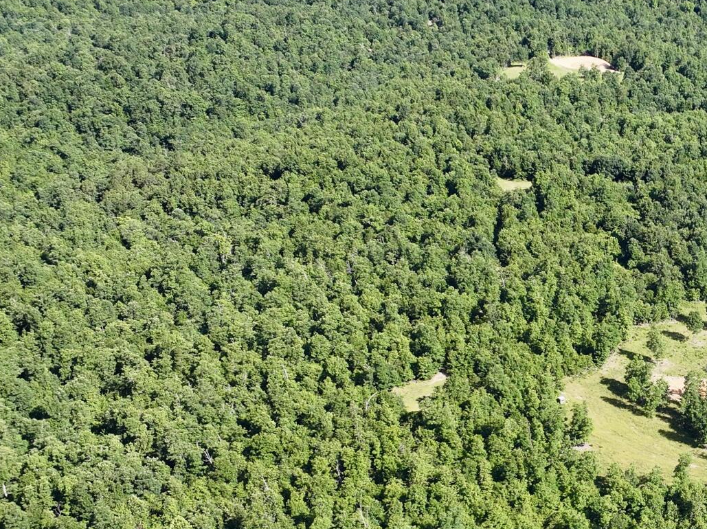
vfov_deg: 20.6
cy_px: 476
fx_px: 1429
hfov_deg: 26.2
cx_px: 717
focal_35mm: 70
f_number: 2.8
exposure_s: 1/1000
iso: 100
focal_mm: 12.29
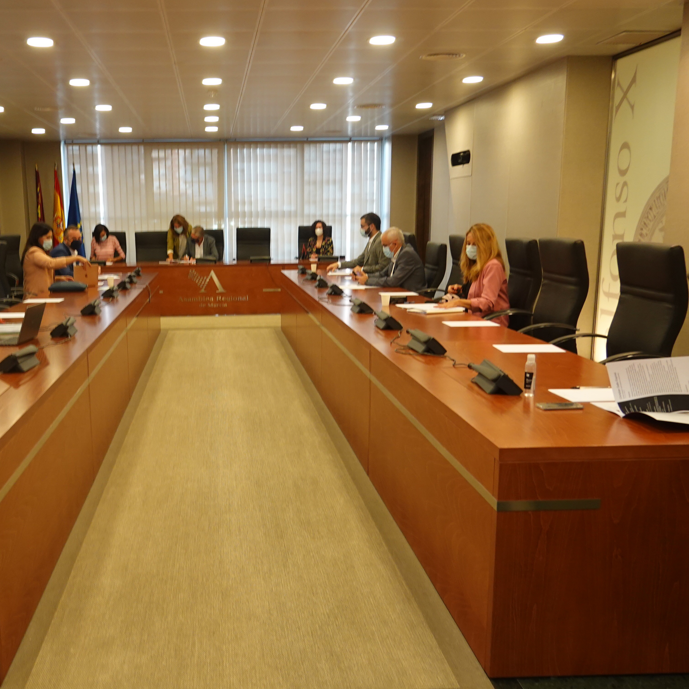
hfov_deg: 44.5
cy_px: 396
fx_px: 833
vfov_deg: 44.8
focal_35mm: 37
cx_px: 247
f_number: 2.8
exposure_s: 1/30
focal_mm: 9
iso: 320
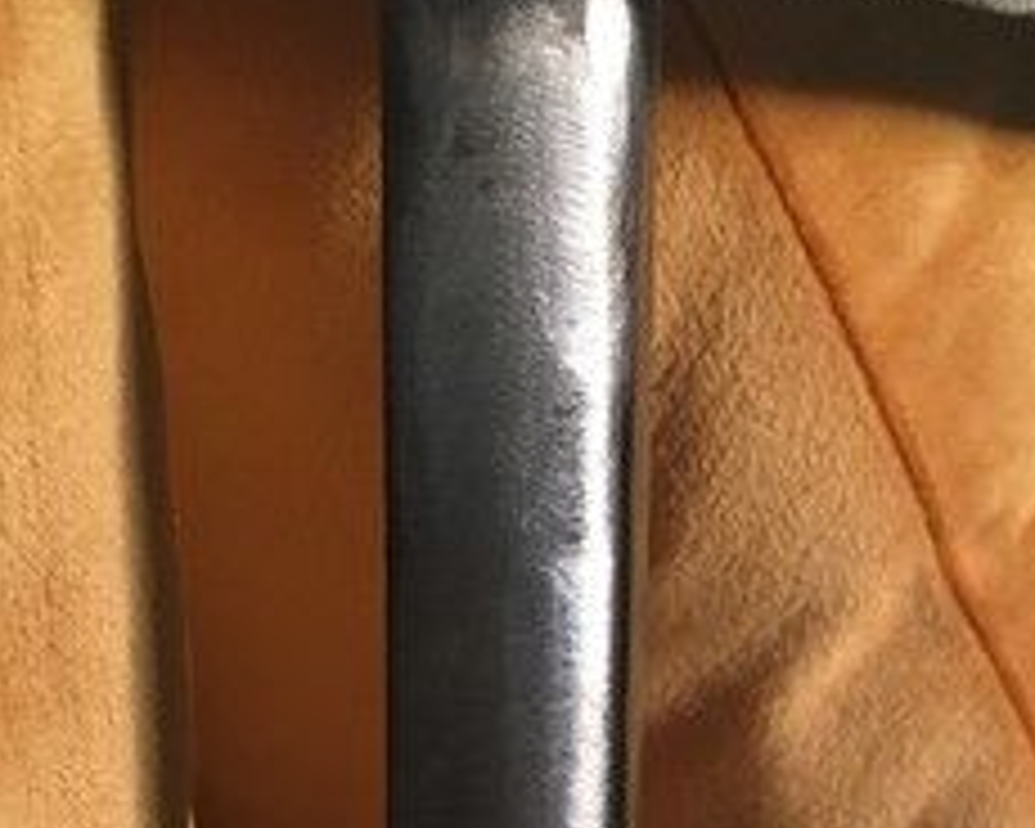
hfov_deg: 25.5
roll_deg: +1.4
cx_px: 711
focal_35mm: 74
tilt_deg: -9.8
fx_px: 2267
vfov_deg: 19.9
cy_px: 886
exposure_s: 1/33
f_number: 2.2
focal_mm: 4.15
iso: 200
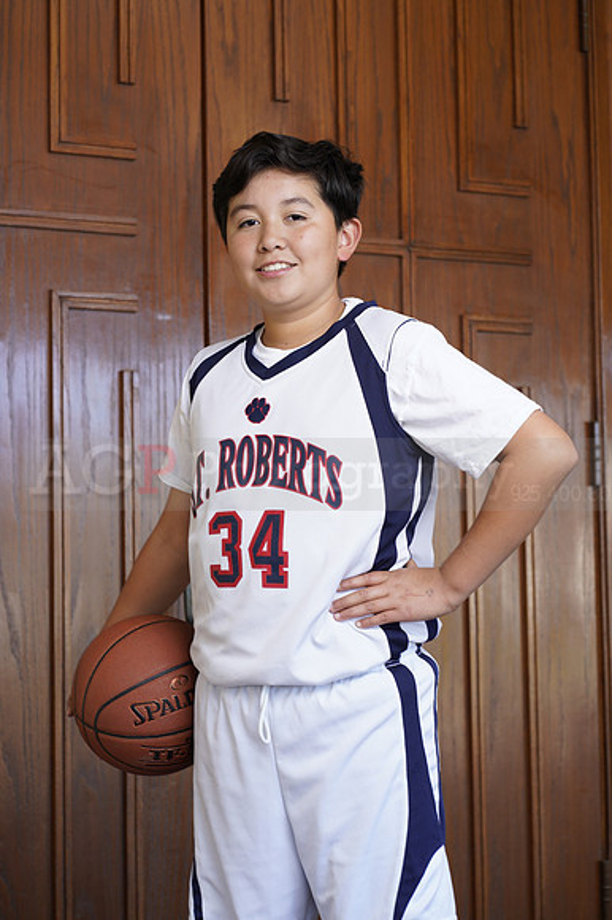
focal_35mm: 85
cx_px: 306
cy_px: 460
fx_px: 2170
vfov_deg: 23.9
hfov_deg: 16.1
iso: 200
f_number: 5.6
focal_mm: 85
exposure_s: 1/60
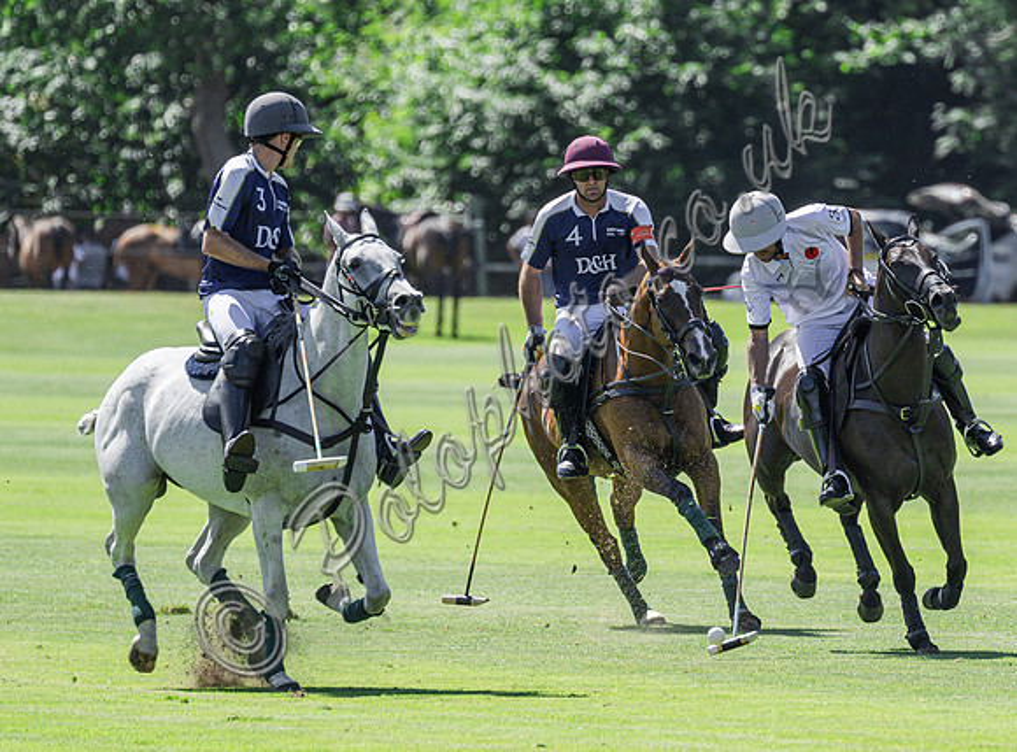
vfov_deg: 1.7
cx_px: 798
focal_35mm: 862
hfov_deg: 2.3
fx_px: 25186
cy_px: 484
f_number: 5.6
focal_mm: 400
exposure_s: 1/1250
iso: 320
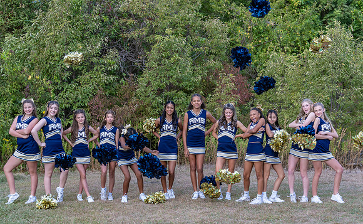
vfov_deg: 17.5
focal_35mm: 74
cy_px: 125
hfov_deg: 28.1
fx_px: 725
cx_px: 176
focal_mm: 70
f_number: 3.2
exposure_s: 1/1250
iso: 400
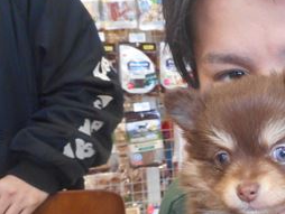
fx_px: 486
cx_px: 264
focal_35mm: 59
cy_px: 112
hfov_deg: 31.0
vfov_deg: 24.9
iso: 400
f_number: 3.7
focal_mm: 4.5
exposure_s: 1/30
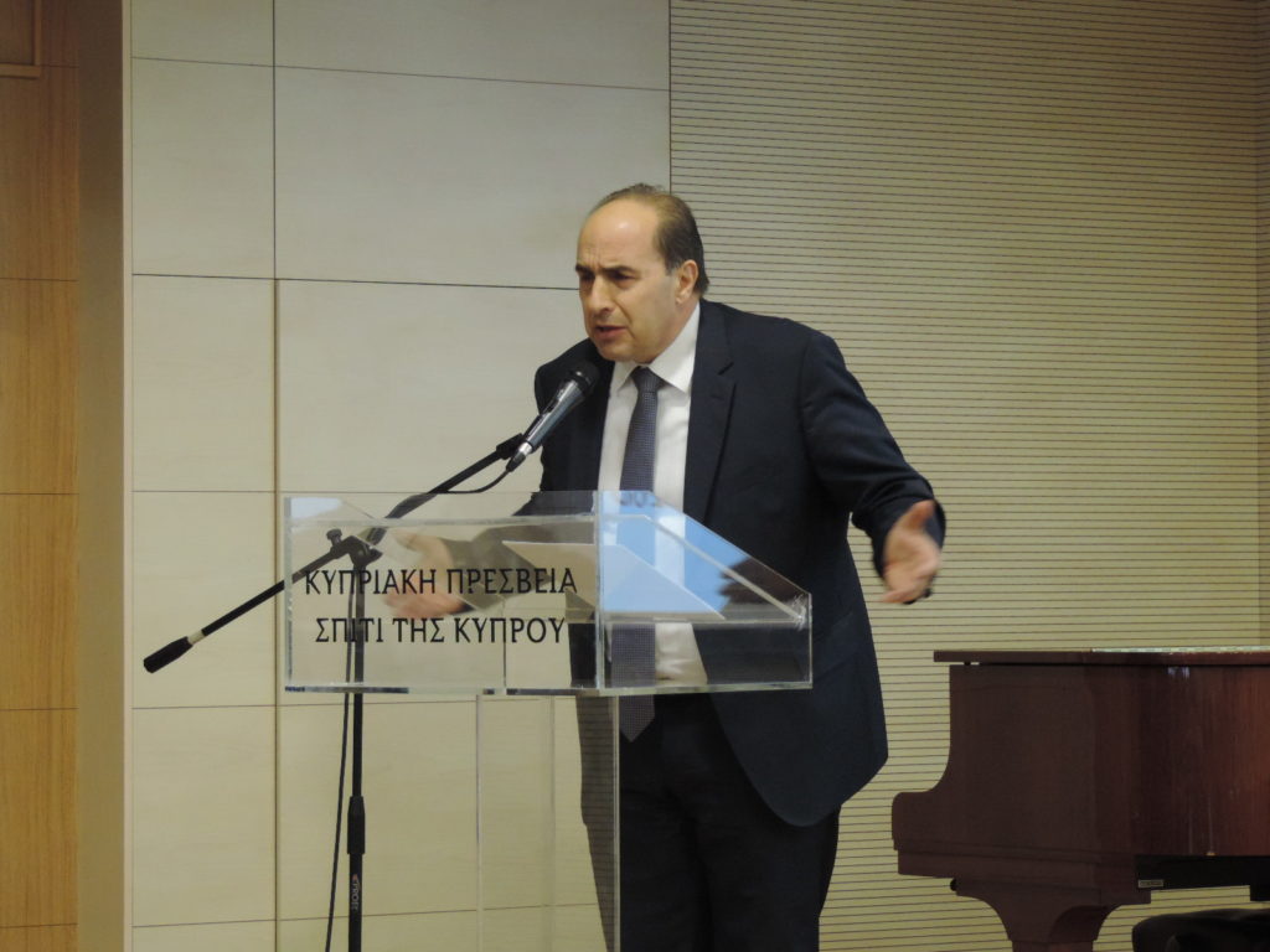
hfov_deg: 14.6
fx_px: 4953
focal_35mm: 135
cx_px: 635
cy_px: 476
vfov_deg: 11.0
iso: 800
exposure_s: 1/30
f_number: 4.3
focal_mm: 24
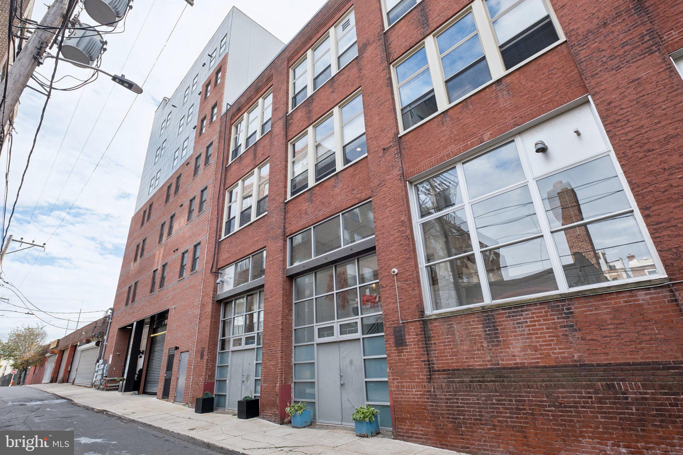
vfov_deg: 70.4
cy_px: 228
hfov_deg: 93.3
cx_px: 342
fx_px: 322
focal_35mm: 17
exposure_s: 1/180
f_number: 8
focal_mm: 11
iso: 250
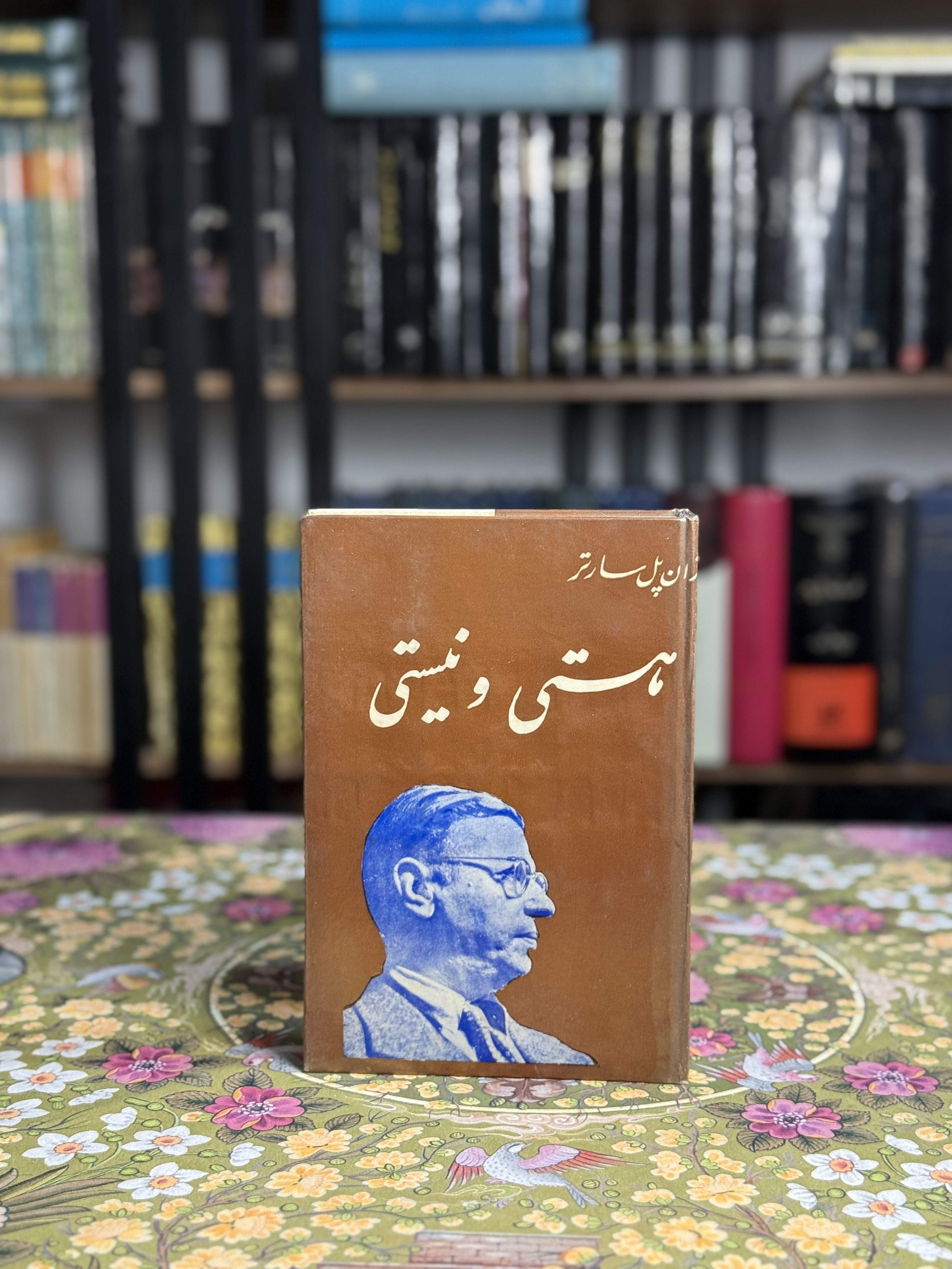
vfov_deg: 39.7
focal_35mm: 48
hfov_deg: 30.3
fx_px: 1760
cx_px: 476
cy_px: 634
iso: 160
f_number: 1.78
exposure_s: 1/100
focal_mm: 6.76
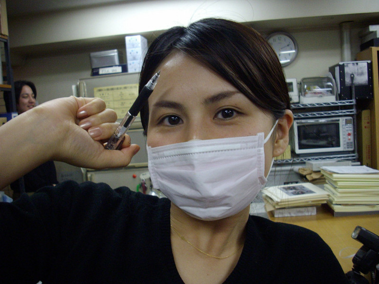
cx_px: 190
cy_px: 142
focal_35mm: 37
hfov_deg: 50.1
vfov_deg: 38.7
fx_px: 405
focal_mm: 6.2
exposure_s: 1/50
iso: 191
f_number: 2.8
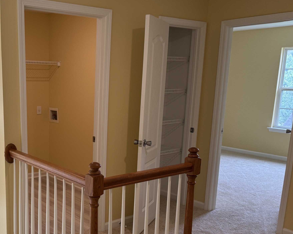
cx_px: 64
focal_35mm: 41
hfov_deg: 43.0
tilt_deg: -12.6
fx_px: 356
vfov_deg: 36.1
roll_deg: -0.7
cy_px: 156
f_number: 1.78
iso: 100
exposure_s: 1/120
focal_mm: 6.76
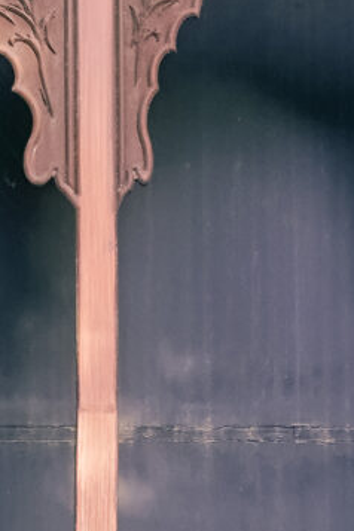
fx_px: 3702
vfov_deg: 7.7
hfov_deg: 5.4
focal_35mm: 251
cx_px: -99
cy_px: 1208
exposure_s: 1/500
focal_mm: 35
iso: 800
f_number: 3.5
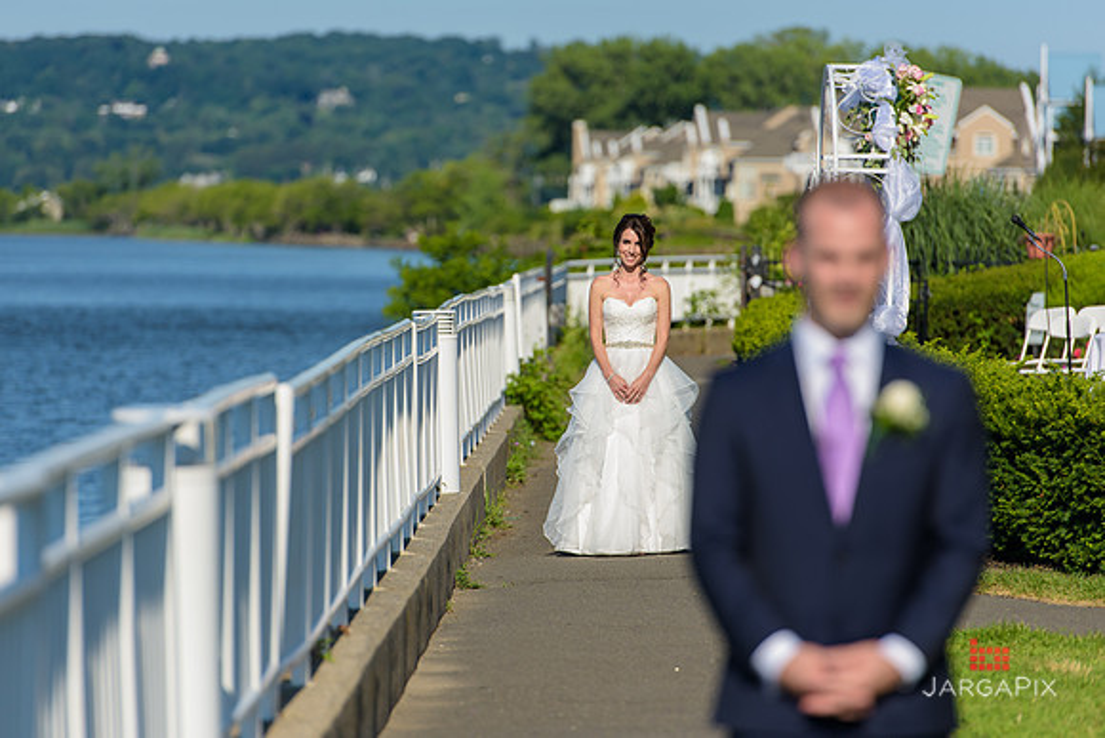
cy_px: 369
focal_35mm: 200
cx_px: 552
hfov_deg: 10.3
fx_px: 6140
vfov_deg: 6.9
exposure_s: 1/2500
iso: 200
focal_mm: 200
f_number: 4
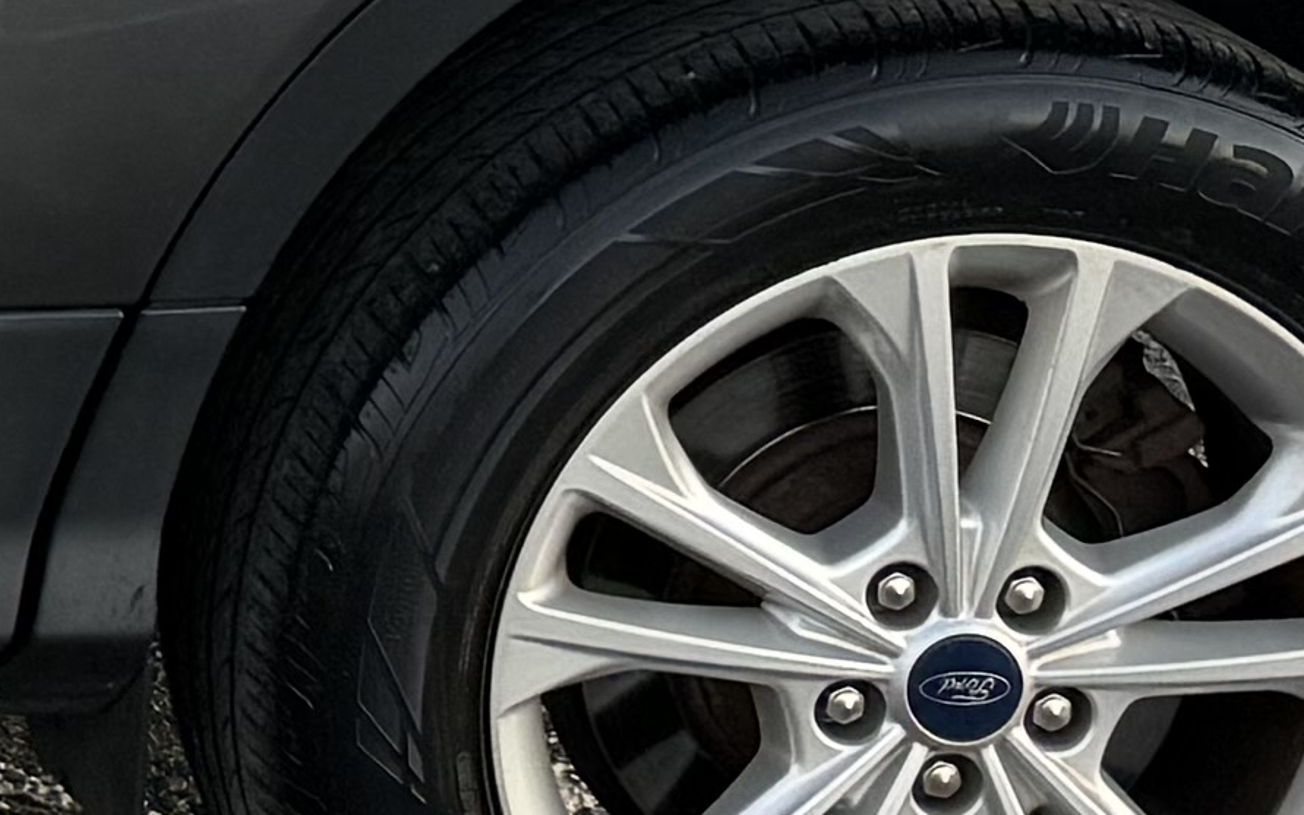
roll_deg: +0.7
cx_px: -1731
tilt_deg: -8.0
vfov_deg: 7.8
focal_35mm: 163
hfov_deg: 11.0
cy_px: -726
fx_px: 5793
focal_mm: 6.76
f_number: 1.78
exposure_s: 1/121
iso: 100
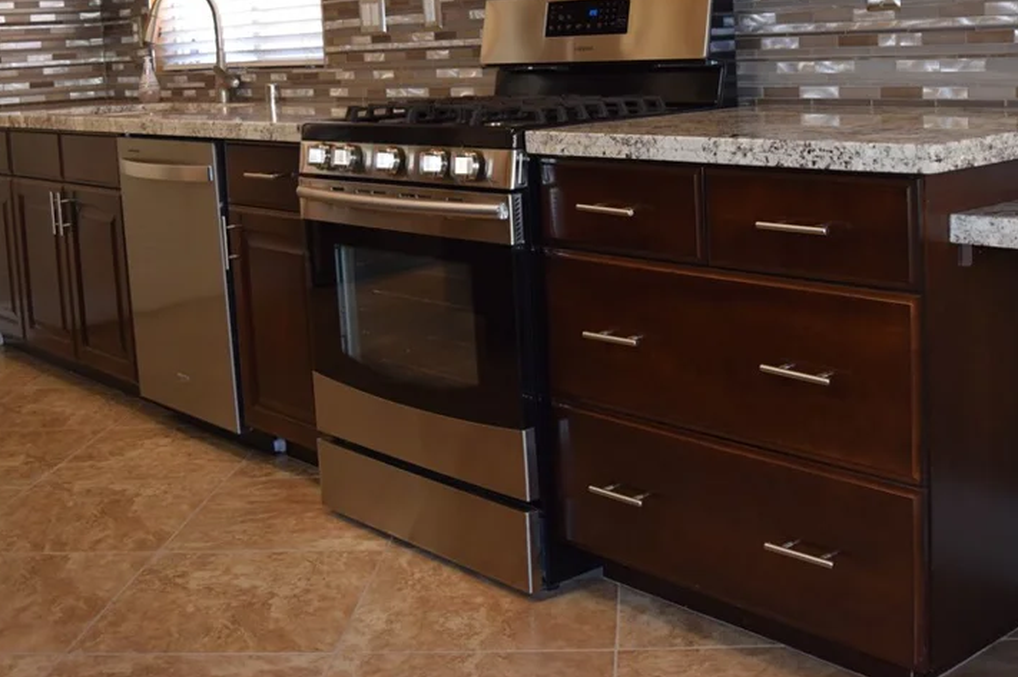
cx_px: 546
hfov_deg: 39.8
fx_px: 1405
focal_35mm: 50
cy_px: 193
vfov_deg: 26.8
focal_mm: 23
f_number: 4.5
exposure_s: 1/80
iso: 800
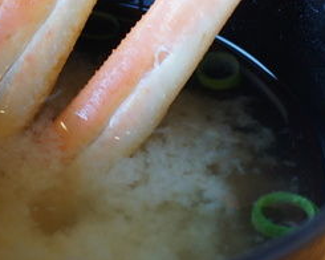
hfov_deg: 11.7
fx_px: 1573
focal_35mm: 164
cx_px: 55
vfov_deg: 9.4
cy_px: 125
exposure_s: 1/60
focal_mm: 35
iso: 500
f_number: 5.6
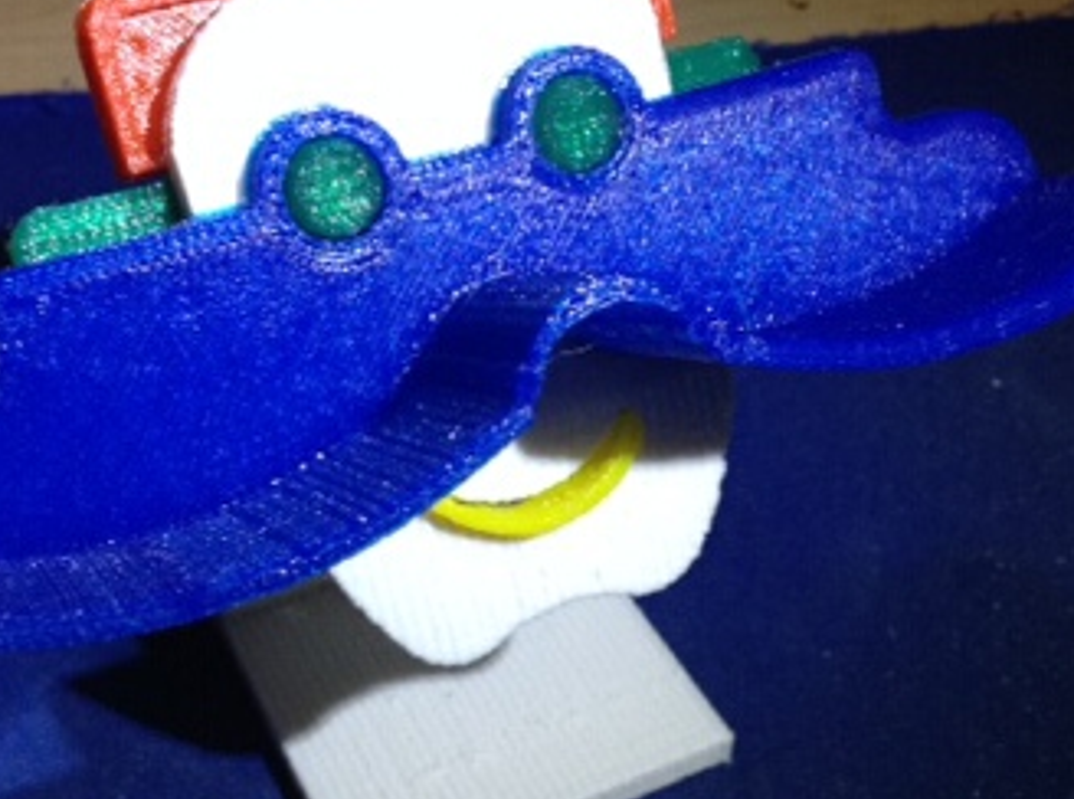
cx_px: 521
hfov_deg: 35.6
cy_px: 511
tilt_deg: -46.4
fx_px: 1671
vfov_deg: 26.8
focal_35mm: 54
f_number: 2.4
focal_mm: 3.3
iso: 125
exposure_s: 1/24
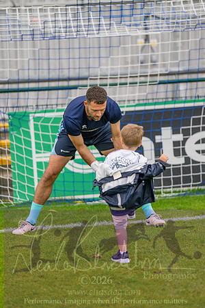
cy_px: 154
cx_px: 102
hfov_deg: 10.2
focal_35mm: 135
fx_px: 1153
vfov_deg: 15.2
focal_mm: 135
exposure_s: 1/6400
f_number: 1.8
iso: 1000
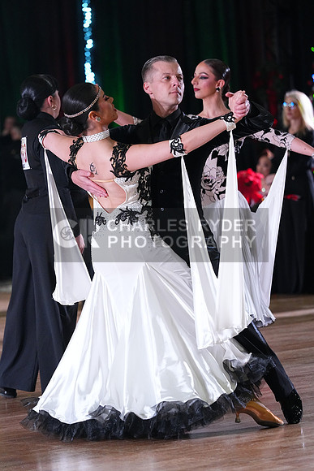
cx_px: 157
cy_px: 236
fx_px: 2314
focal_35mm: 177
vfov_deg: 11.6
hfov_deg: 7.8
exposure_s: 1/400
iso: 6400
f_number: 4.5
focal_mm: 177
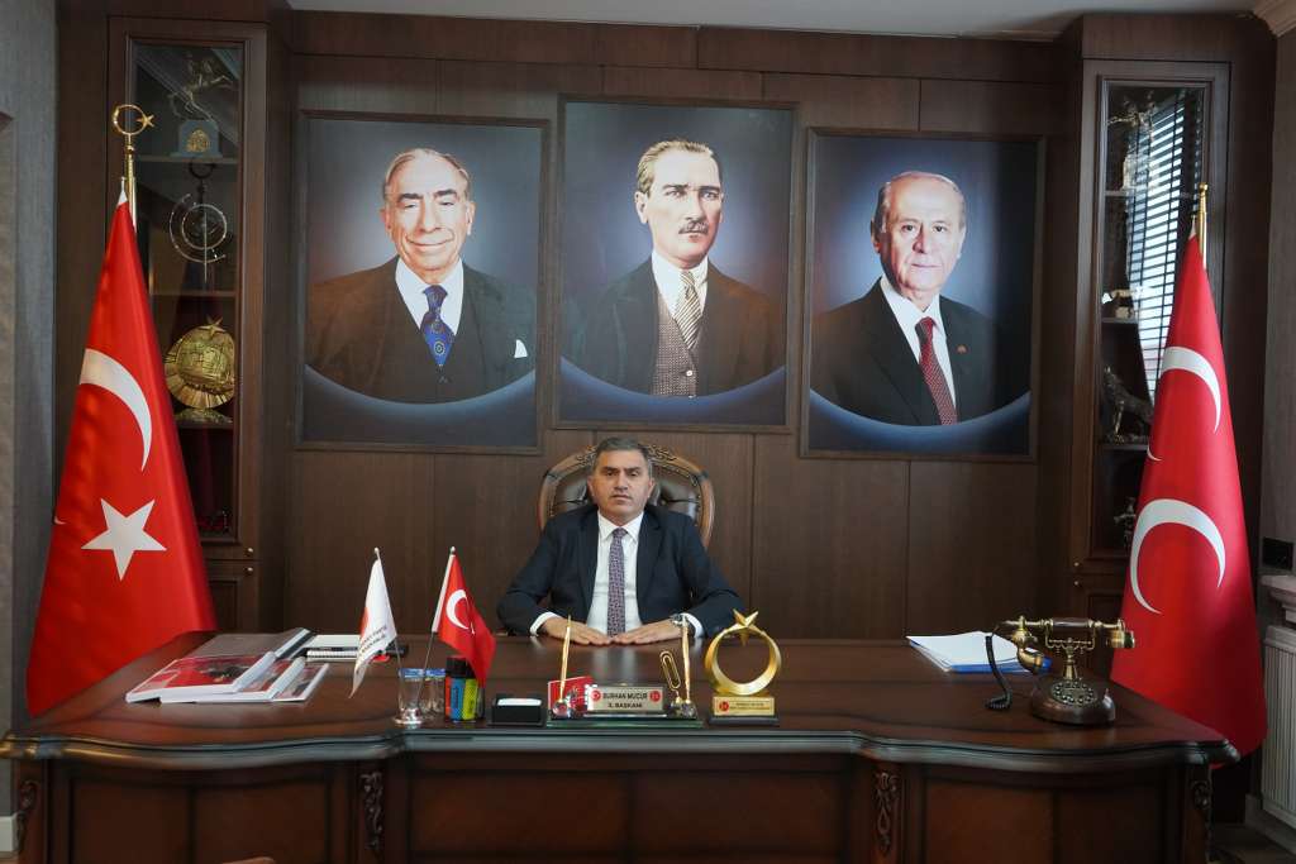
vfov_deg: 43.6
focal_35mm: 30
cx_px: 648
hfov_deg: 61.9
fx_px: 1080
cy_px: 432
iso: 4000
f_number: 4
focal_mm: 30
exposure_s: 1/160
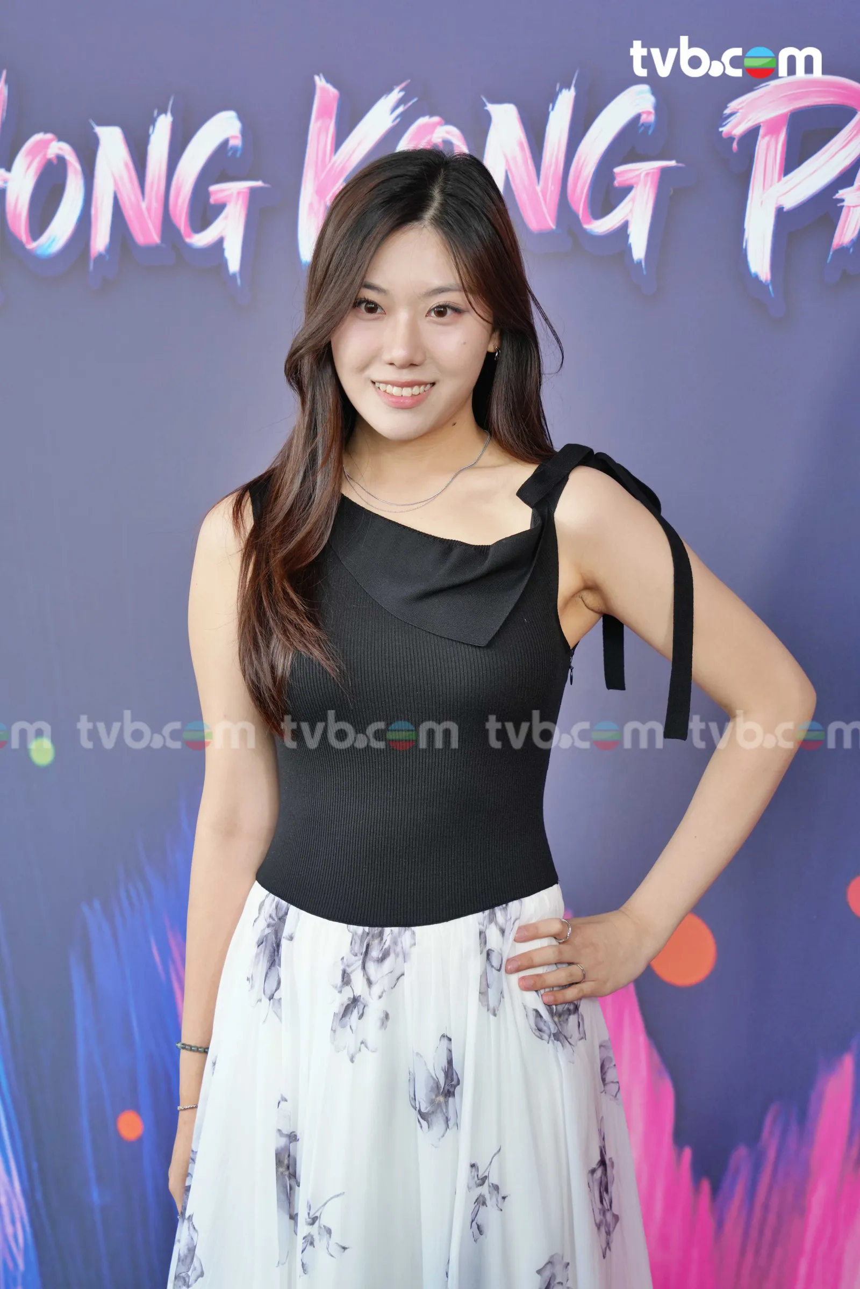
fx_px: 3834
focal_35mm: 107
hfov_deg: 12.8
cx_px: 430
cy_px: 644
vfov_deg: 19.1
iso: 640
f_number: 4.5
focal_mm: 107
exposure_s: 1/125
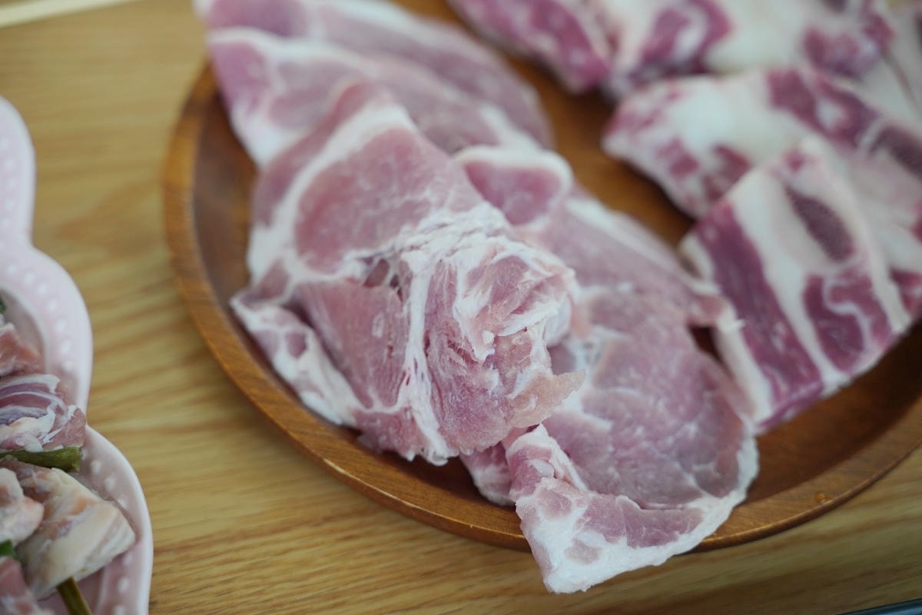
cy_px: 308
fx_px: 1921
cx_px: 461
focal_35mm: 75
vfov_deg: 18.2
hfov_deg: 27.0
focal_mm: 75
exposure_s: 1/80
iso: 800
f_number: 4
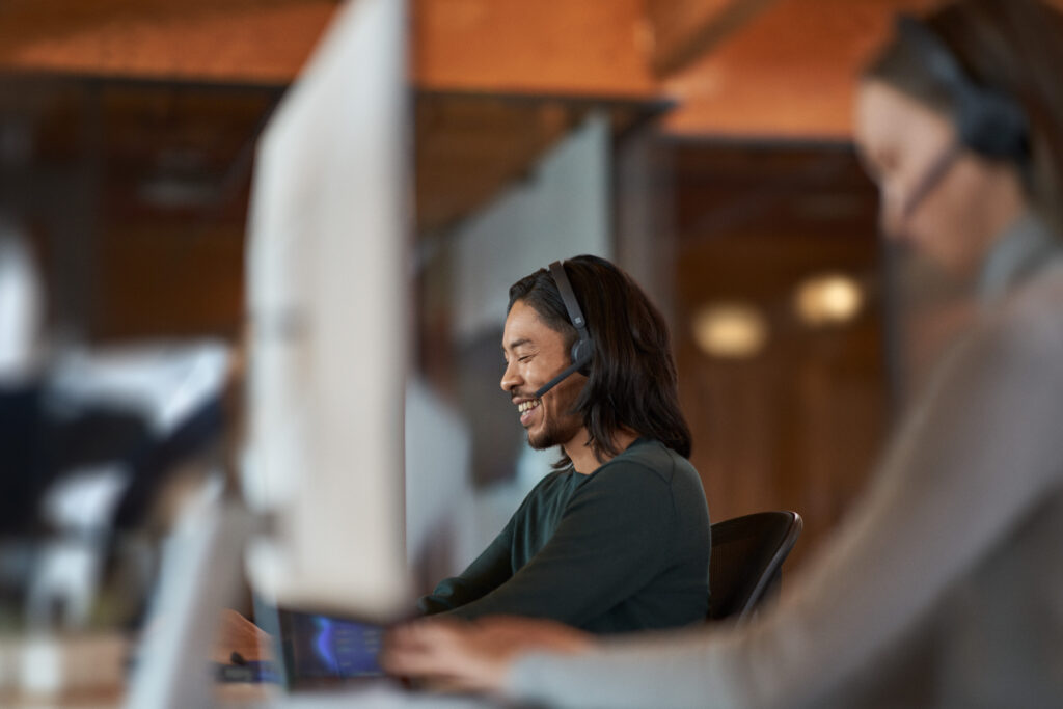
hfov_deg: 23.9
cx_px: 532
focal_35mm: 85
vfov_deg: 16.1
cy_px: 354
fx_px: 2510
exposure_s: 1/500
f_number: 1.4
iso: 800
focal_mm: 85
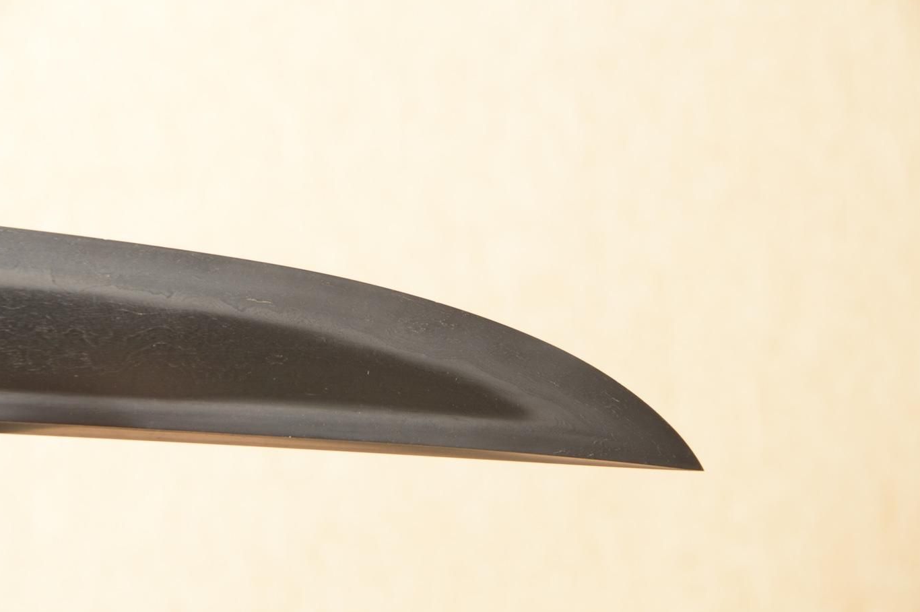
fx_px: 5300
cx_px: 453
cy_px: 308
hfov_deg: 9.9
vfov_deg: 6.6
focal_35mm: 208
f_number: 11
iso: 400
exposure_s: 1/1.6
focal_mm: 135
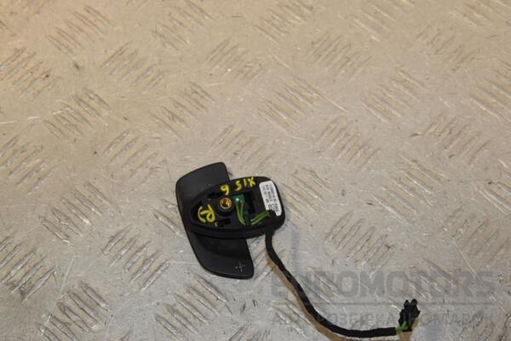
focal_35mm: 72
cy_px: 170
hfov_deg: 28.1
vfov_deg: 18.9
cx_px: 256
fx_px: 1022
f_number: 10
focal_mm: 48
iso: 800
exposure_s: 1/200
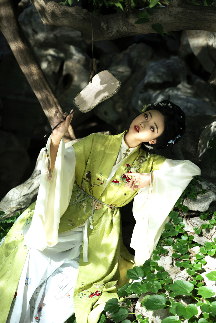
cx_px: 108
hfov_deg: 11.9
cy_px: 162
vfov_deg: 17.8
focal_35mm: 115
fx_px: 1034
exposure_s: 1/200
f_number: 4
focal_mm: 115
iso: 250
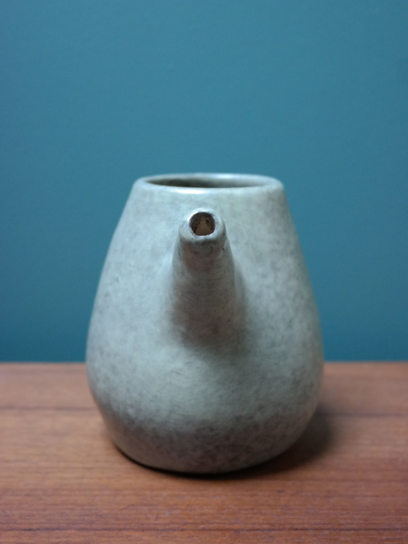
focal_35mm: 44
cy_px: 237
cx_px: 204
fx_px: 691
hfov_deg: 32.9
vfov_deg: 42.9
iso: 1600
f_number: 4
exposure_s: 1/50
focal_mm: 26
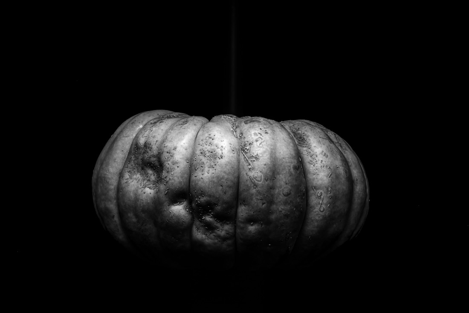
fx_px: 1303
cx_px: 234
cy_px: 156
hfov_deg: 20.4
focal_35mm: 100
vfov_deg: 13.7
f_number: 11
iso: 100
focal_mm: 100
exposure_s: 1/200
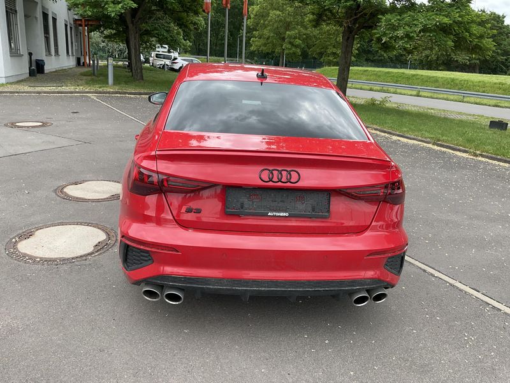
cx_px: 255
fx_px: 427
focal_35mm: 29
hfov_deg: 61.7
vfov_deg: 48.2
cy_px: 192
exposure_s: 1/391
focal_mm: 3
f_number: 1.8
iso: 25
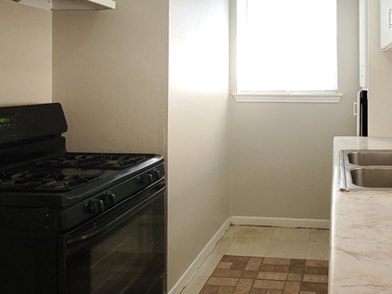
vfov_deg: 44.2
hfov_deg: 55.5
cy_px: 82
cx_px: 296
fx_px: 351
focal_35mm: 31
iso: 100
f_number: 2.2
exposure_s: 1/30
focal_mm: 1.8
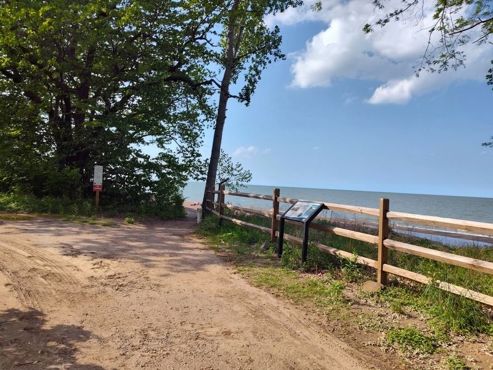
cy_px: 185
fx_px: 328
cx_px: 246
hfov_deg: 73.9
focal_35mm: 23
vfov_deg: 58.9
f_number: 1.8
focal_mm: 5.56
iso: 100
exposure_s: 1/1748
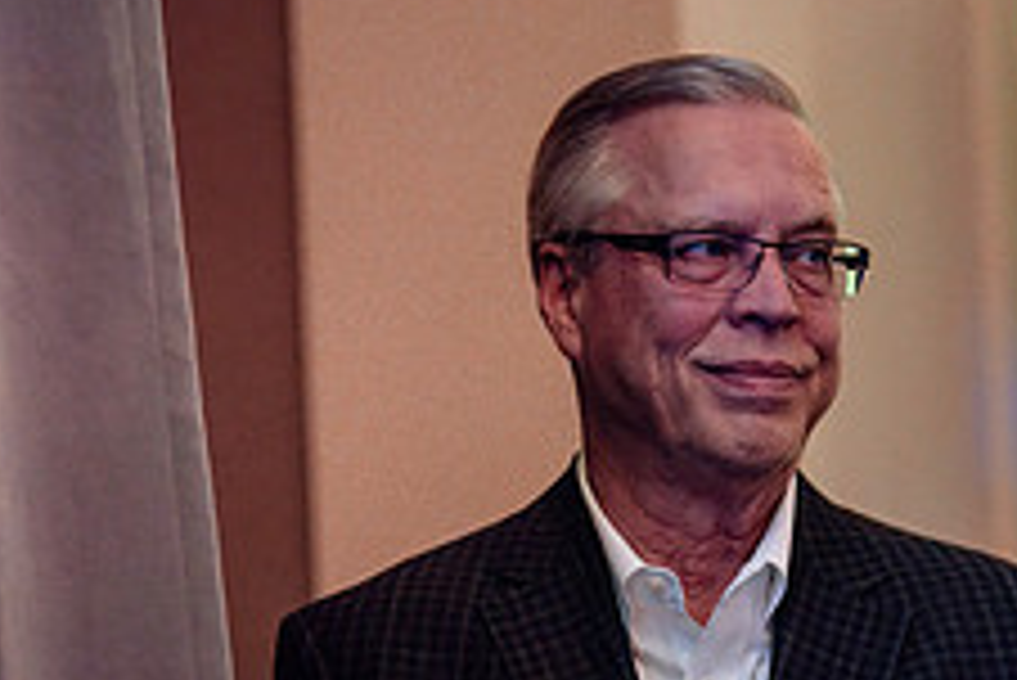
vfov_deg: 3.6
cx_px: 262
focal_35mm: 384
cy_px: 668
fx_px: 10855
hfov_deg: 5.4
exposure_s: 1/60
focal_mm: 135
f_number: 2.8
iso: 2000
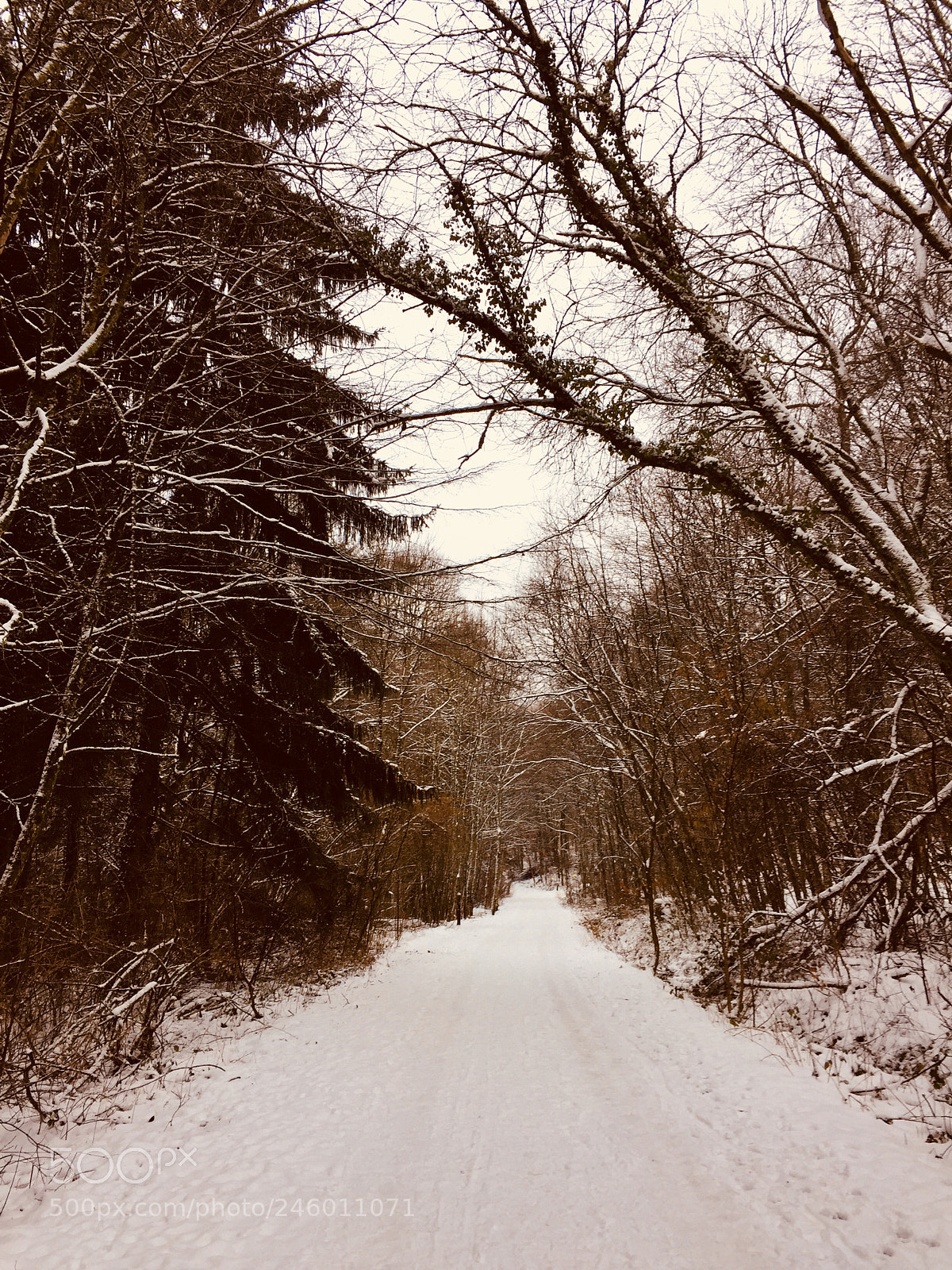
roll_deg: -1.3
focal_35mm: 29
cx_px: 476
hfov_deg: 48.2
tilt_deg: +15.8
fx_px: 1063
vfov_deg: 61.7
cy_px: 635
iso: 40
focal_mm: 4.15
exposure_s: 1/50
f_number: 2.2
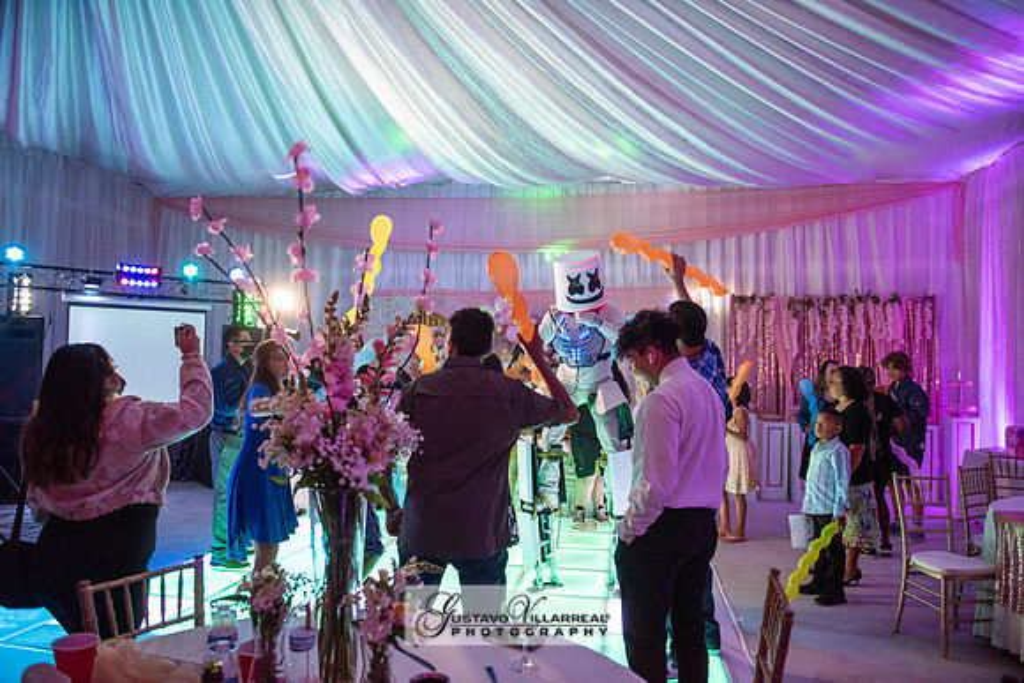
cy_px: 342
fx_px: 683
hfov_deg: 73.7
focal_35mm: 24
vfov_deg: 53.2
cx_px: 512
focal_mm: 24
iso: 1250
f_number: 3.2
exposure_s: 1/125
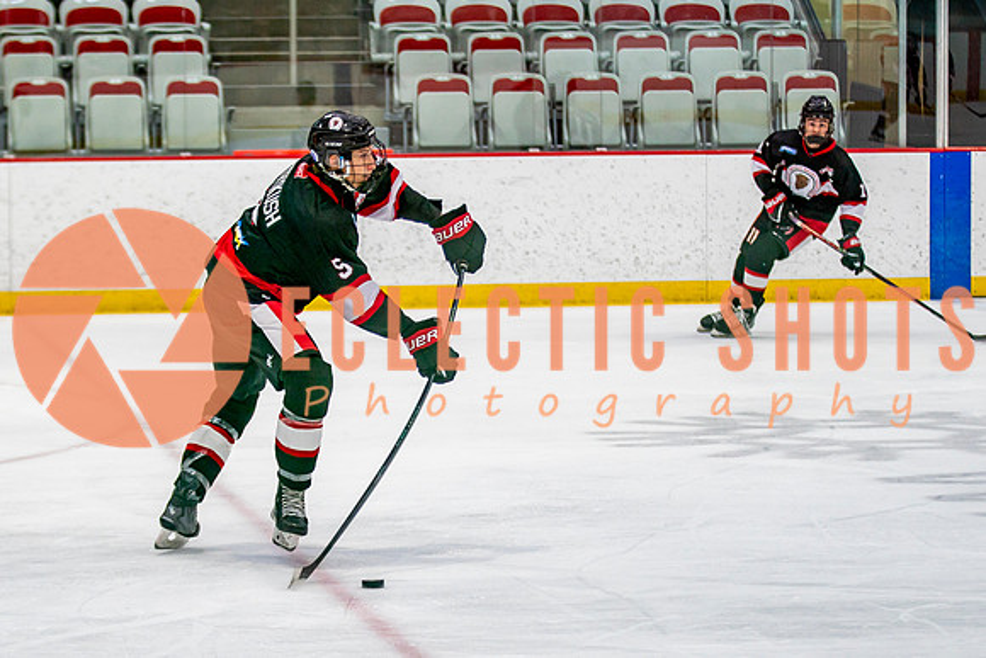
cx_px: 302
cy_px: 363
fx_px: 4304
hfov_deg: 13.0
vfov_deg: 8.7
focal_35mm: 157
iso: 500
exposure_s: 1/640
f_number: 2.8
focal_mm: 90
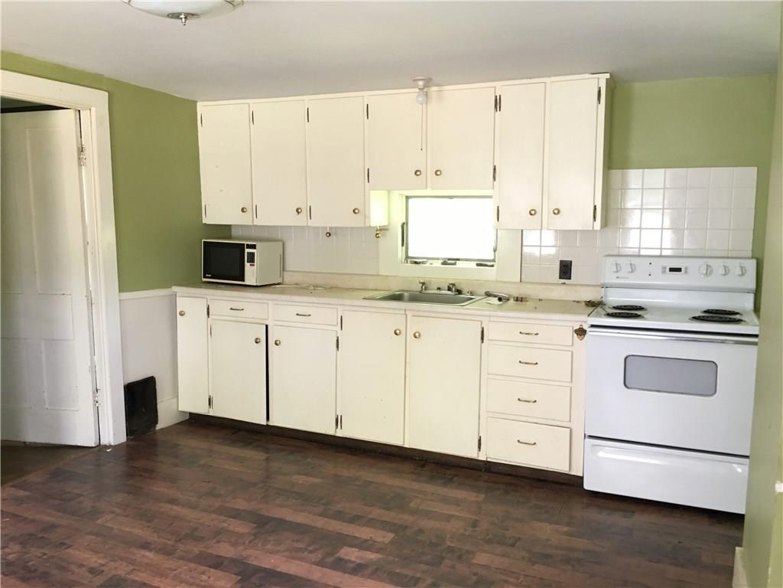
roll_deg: +0.0
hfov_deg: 61.7
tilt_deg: -5.3
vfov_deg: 48.2
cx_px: 392
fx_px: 656
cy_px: 294
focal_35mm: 29
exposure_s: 1/30
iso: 160
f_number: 2.2
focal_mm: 4.15
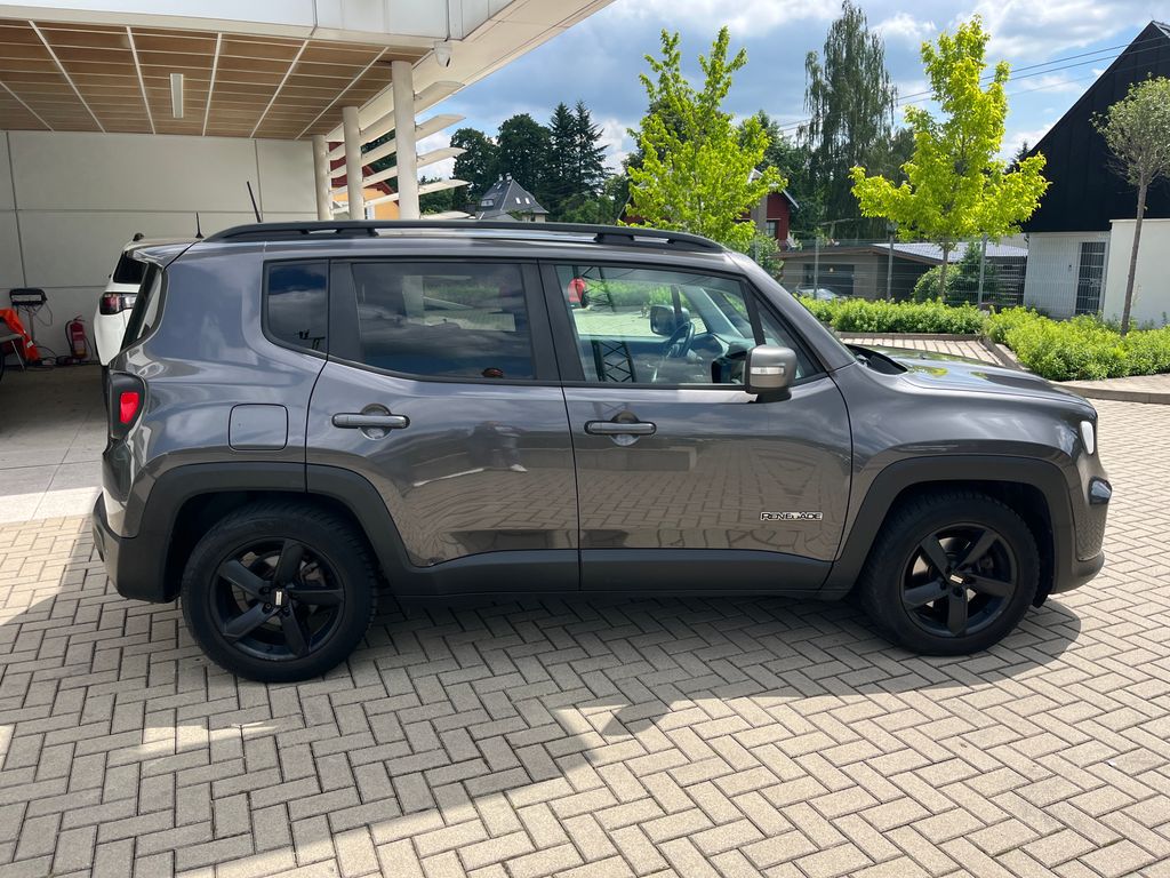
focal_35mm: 26
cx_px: 585
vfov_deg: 53.1
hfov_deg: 67.3
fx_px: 879
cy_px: 439
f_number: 1.6
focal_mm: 5.1
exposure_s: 1/1832
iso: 50
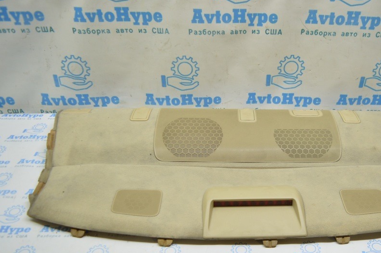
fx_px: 370
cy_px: 160
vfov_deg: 37.5
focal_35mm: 35
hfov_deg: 53.9
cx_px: 239
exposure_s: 1/60
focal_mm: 18
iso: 400
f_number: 3.5
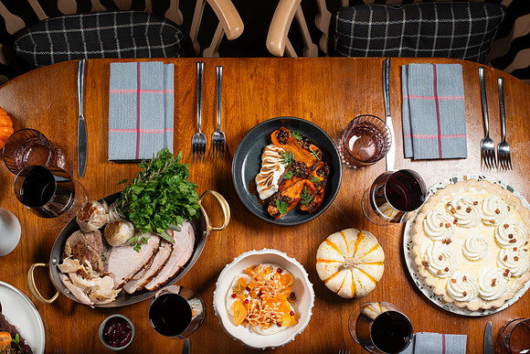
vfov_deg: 26.4
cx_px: 265
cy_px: 177
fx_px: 755
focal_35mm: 51
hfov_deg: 38.7
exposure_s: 1/250
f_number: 6.3
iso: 200
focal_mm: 50
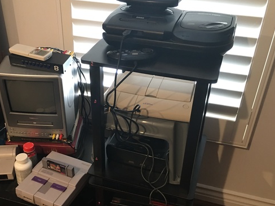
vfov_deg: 34.9
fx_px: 326
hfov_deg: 45.6
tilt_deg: -35.5
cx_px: 116
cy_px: 131
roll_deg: -1.1
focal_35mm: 41
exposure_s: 1/10
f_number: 2.2
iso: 80
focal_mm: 4.15
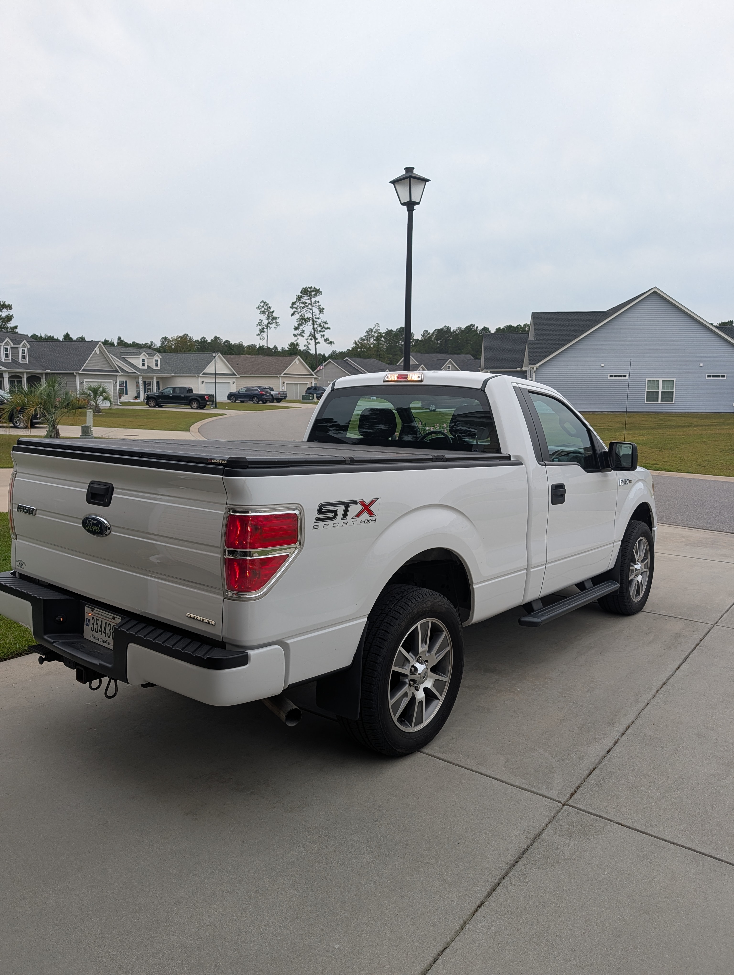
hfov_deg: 56.9
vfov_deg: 71.5
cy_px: 488
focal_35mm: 24
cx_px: 367
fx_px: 677
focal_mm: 6.9
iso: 33
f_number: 1.68
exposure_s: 1/245
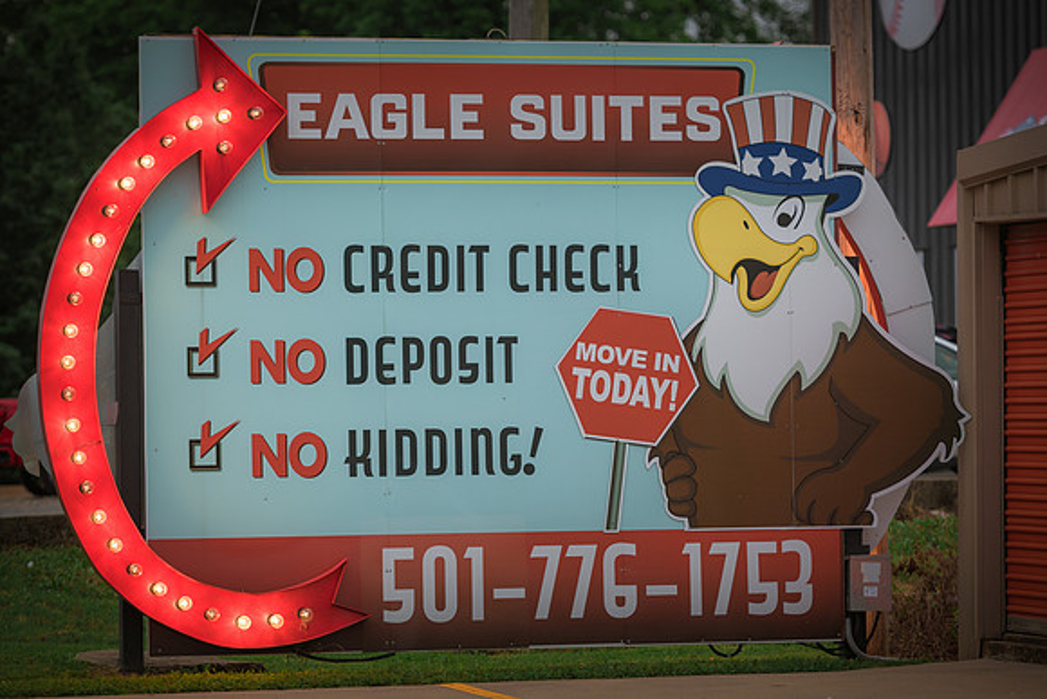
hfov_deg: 13.5
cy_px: 315
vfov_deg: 9.0
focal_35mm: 152
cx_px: 502
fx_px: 4428
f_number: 2.8
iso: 400
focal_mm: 122
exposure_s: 1/250
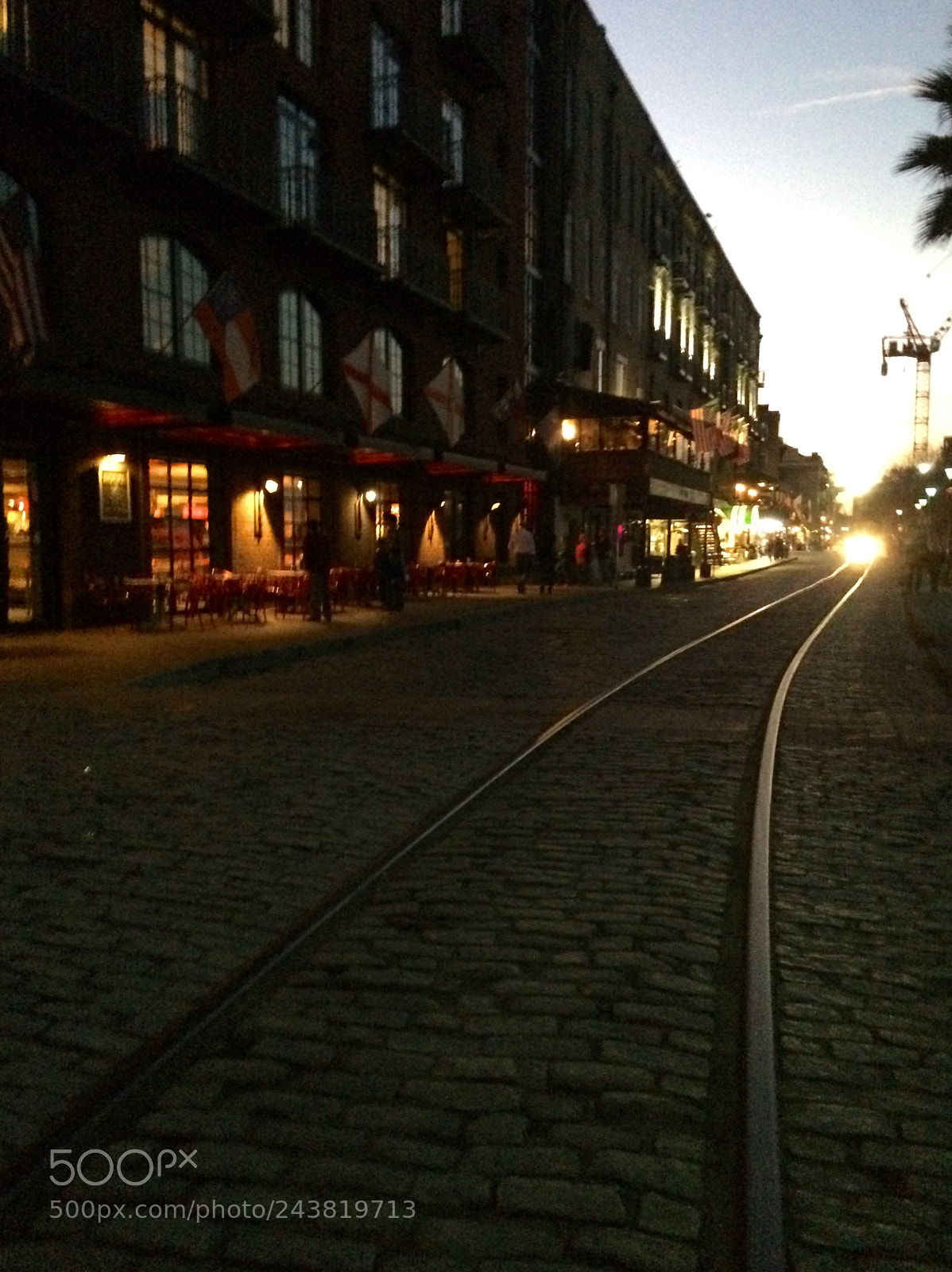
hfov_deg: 48.2
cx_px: 476
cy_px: 636
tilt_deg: -3.8
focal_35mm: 29
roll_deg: +3.2
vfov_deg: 61.7
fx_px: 1065
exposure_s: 1/17
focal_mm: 4.15
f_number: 2.2
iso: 800
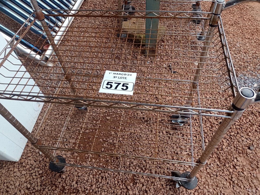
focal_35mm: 28
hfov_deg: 63.5
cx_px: 130
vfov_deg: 49.7
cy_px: 98
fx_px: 210
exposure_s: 1/192
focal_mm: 4.7
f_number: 1.79
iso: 100
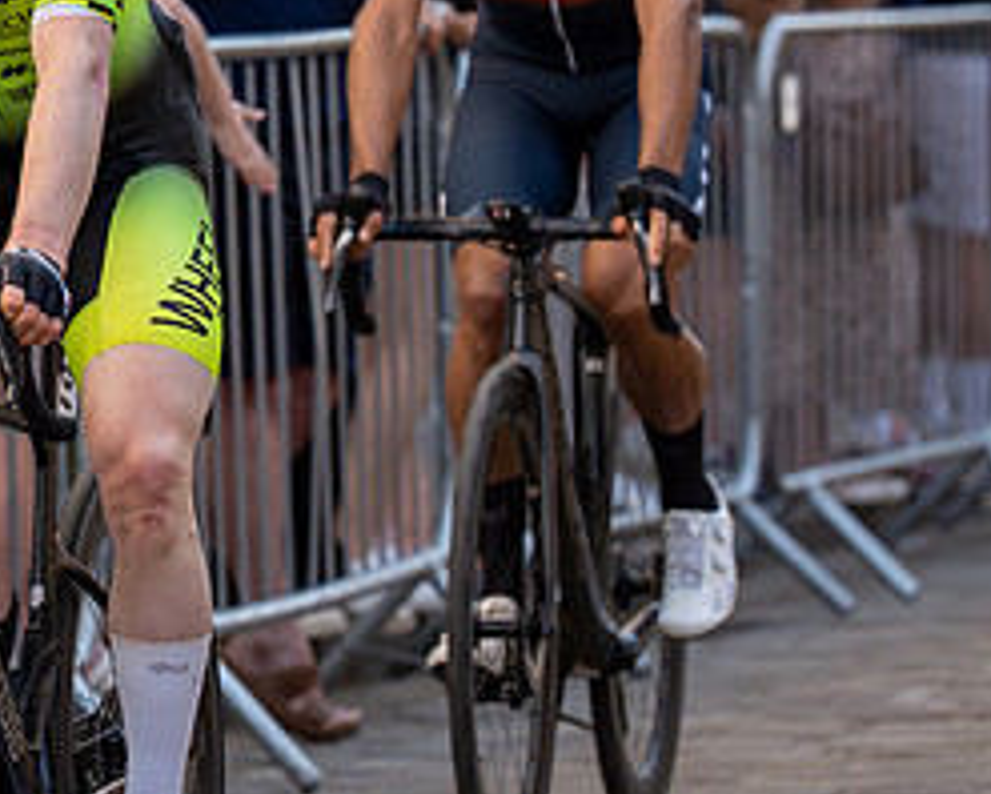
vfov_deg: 4.4
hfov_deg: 5.5
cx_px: 132
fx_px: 10332
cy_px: 30
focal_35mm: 352
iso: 800
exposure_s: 1/1000
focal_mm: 160
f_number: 4
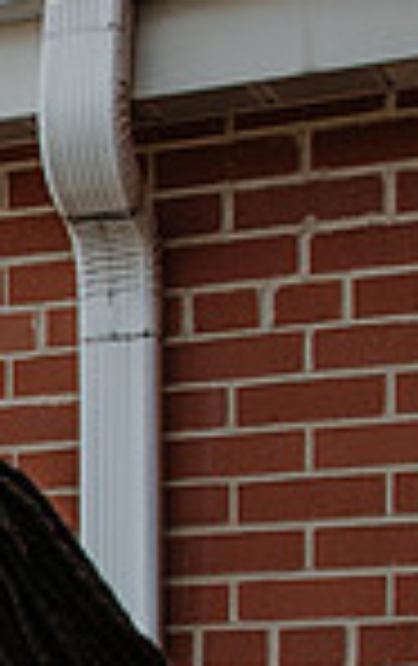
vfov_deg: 15.0
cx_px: -621
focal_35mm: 130
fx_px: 2360
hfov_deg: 9.0
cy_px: 968
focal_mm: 28
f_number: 8
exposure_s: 1/250
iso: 360
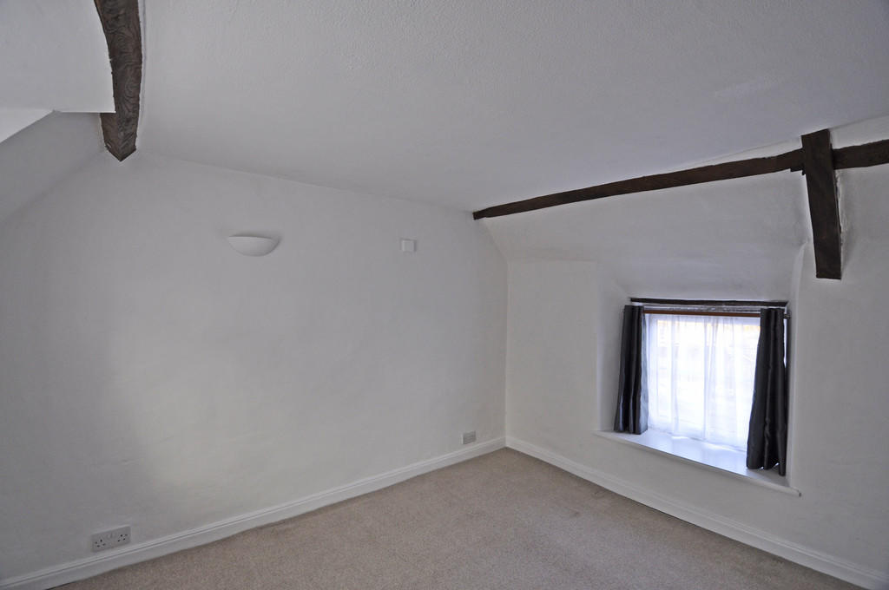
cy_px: 295
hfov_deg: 100.5
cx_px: 444
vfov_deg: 77.2
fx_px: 370
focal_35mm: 15
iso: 400
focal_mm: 10
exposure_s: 1/80
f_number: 4.5
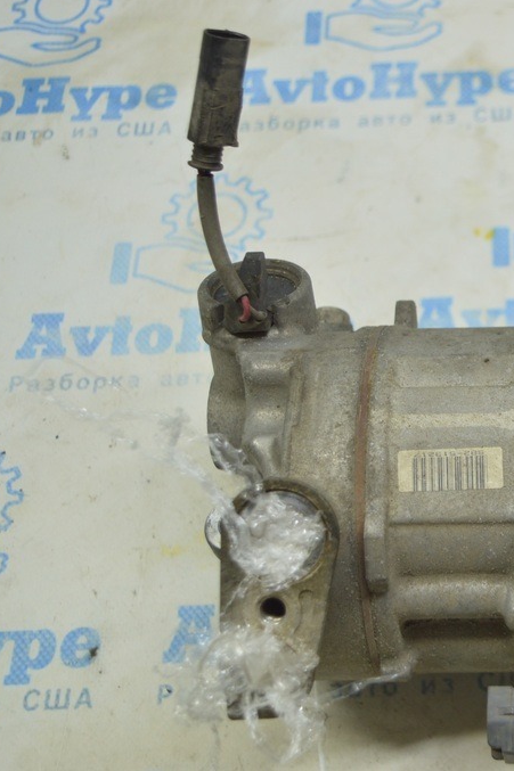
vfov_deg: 29.7
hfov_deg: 19.3
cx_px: 553
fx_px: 1457
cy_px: 386
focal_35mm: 68
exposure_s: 1/40
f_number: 4.2
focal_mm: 30
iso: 400
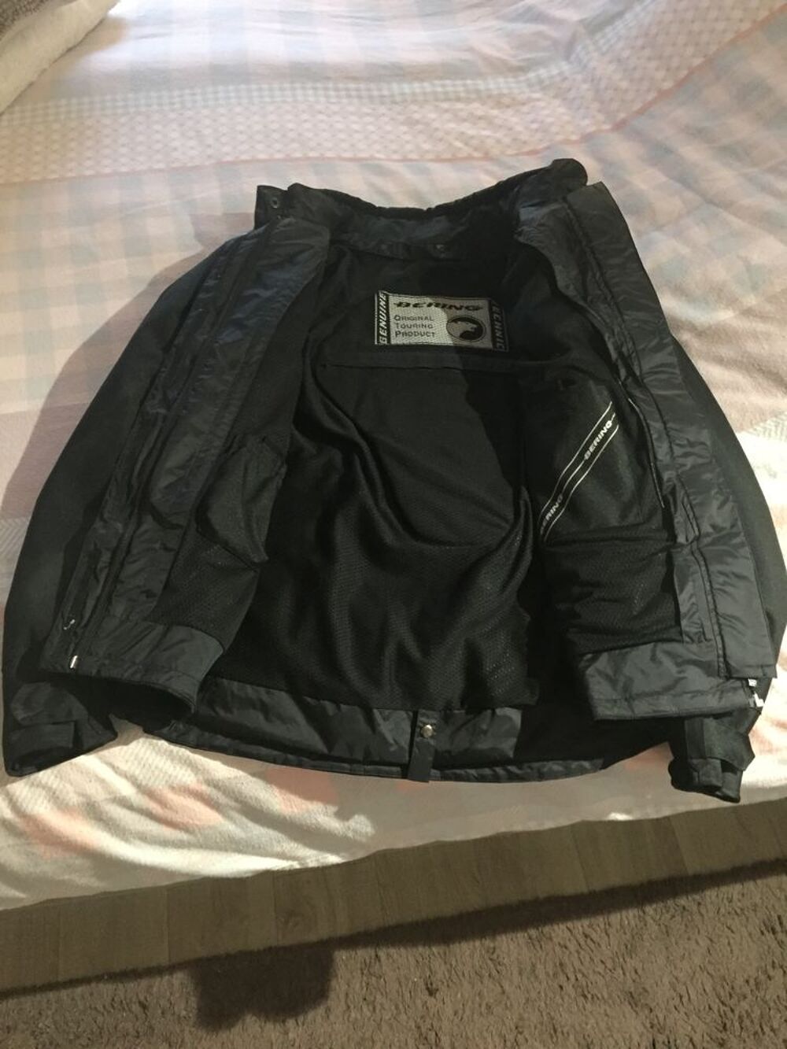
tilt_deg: -55.3
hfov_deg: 48.2
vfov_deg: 61.7
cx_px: 394
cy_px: 524
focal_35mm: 29
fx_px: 879
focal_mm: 4.15
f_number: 2.2
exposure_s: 1/17
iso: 500
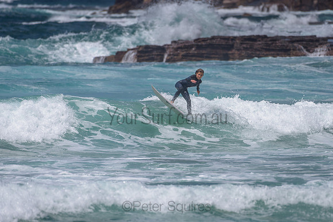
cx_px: 196
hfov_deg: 3.4
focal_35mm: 614
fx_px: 5683
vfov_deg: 2.2
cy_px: 109
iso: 72
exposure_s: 1/2000
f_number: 5.6
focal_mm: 500
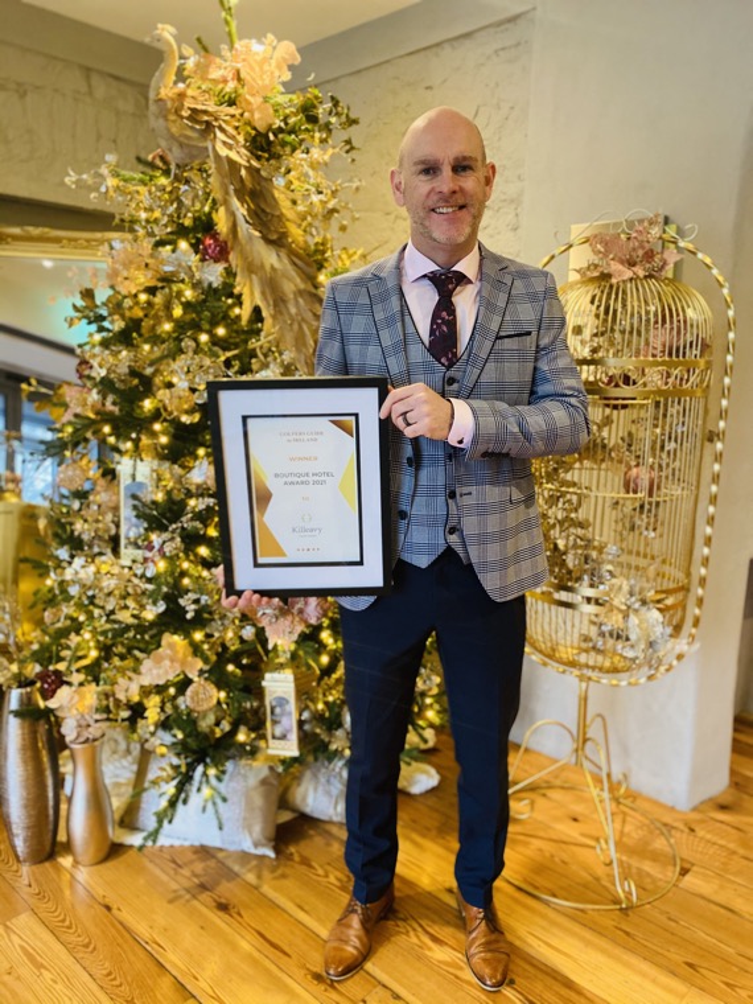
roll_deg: -2.0
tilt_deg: -8.4
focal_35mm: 26
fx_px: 754
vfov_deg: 67.3
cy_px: 502
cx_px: 376
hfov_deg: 53.1
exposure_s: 1/33
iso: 400
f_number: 1.8
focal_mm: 4.25
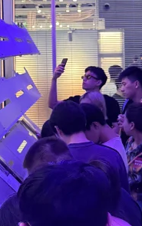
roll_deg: +1.9
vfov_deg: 16.7
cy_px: 45
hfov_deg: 10.5
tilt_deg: +0.0
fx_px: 766
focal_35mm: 124
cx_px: 137
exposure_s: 1/118
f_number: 1.78
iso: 125
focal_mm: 6.76
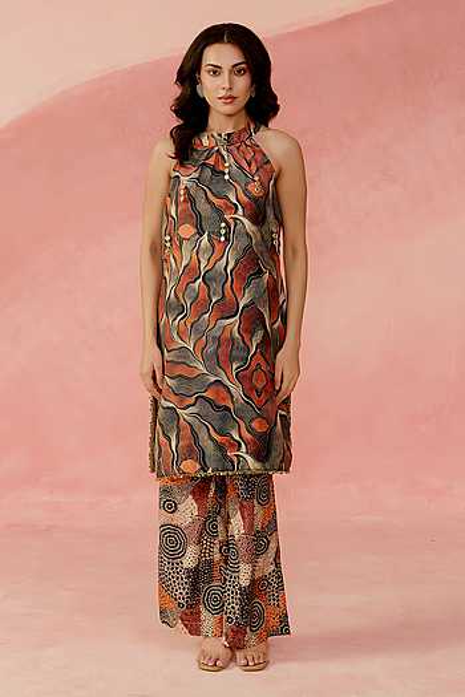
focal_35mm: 45
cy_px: 348
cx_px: 232
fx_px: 872
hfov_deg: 29.9
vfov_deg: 43.6
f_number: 3.5
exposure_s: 1/160
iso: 250
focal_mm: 45
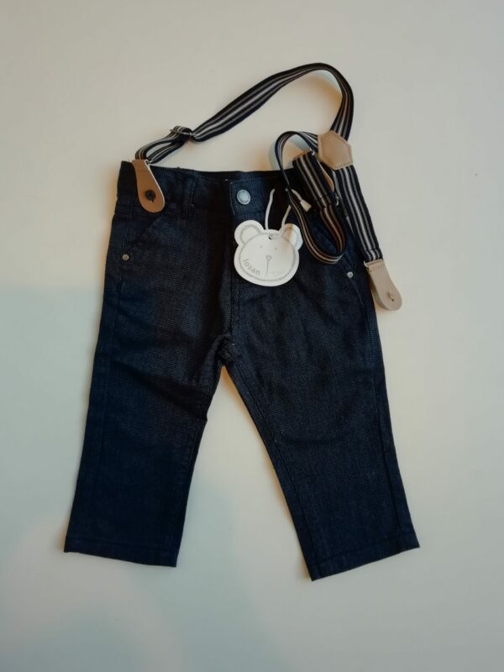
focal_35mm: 26
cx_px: 252
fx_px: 505
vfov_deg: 67.3
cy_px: 336
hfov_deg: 53.1
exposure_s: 1/219
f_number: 2.2
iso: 50
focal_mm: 3.46
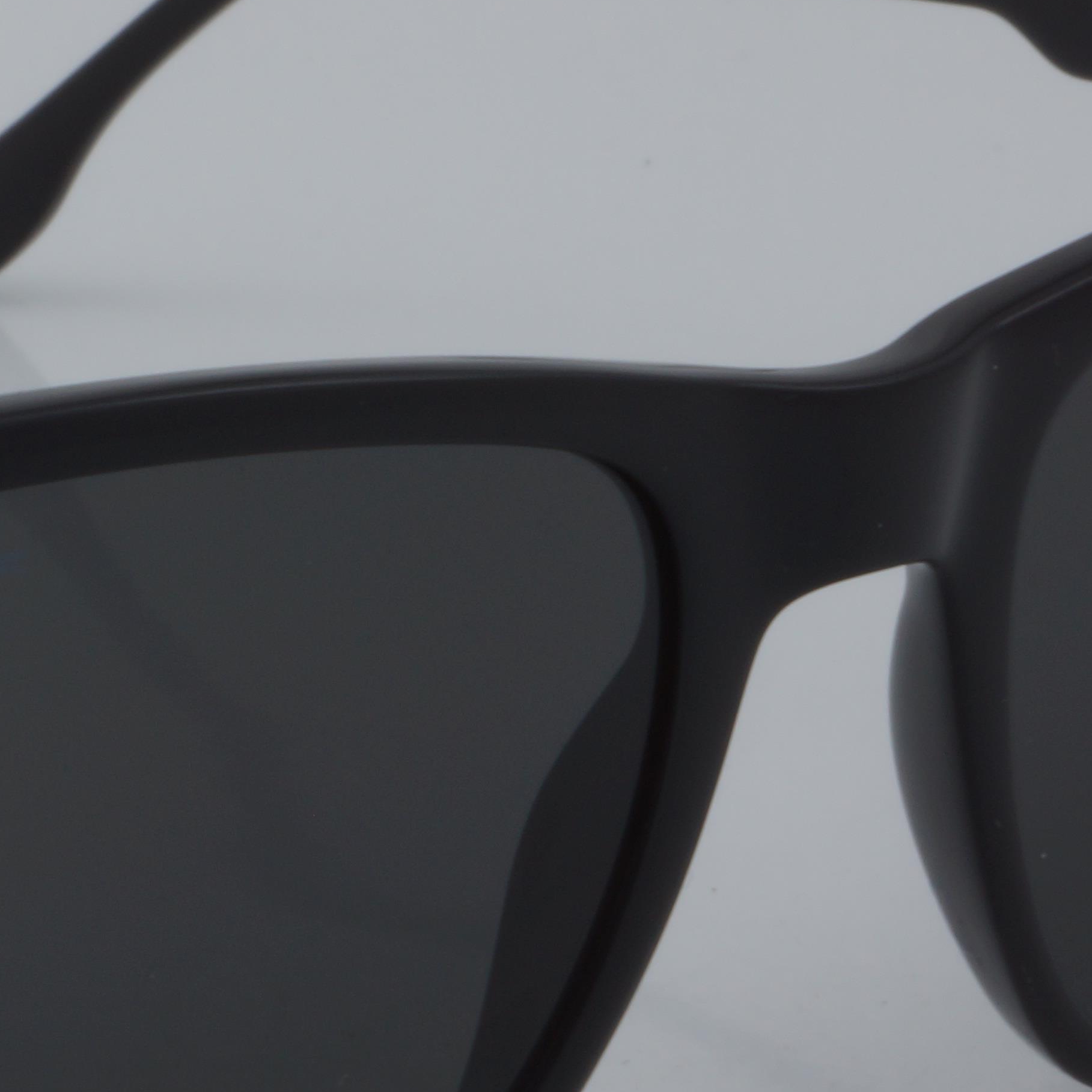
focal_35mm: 189
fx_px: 6760
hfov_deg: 9.2
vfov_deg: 9.2
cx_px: 67
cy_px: 569
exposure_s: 1/4
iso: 100
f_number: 32
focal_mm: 45
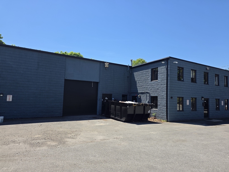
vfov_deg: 58.9
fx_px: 152
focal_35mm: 23
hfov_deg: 73.9
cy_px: 86
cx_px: 114
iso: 80
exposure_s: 1/3758
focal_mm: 6.25
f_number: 1.7
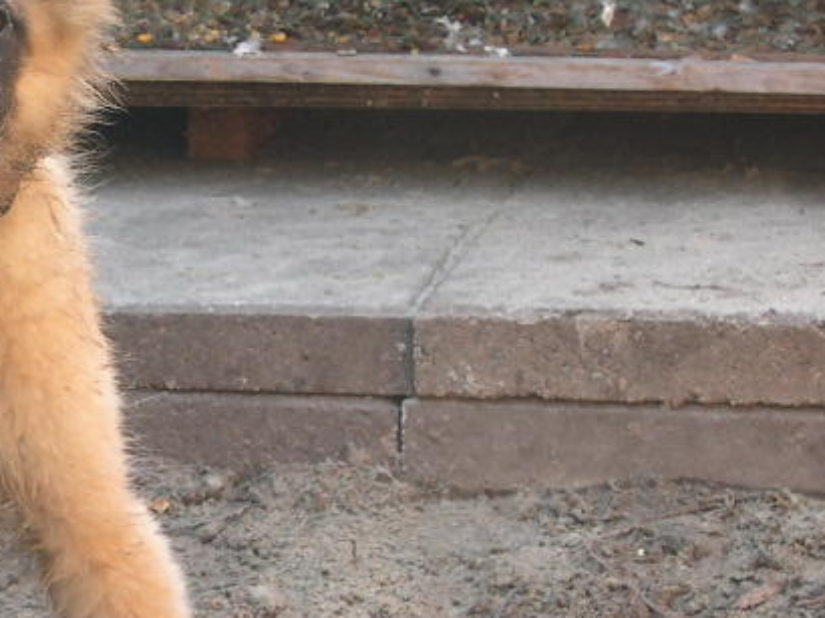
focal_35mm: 180
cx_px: -46
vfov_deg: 8.2
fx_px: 4287
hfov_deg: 10.9
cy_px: 380
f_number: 3.8
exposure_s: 1/55.1
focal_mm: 15.3
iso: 100
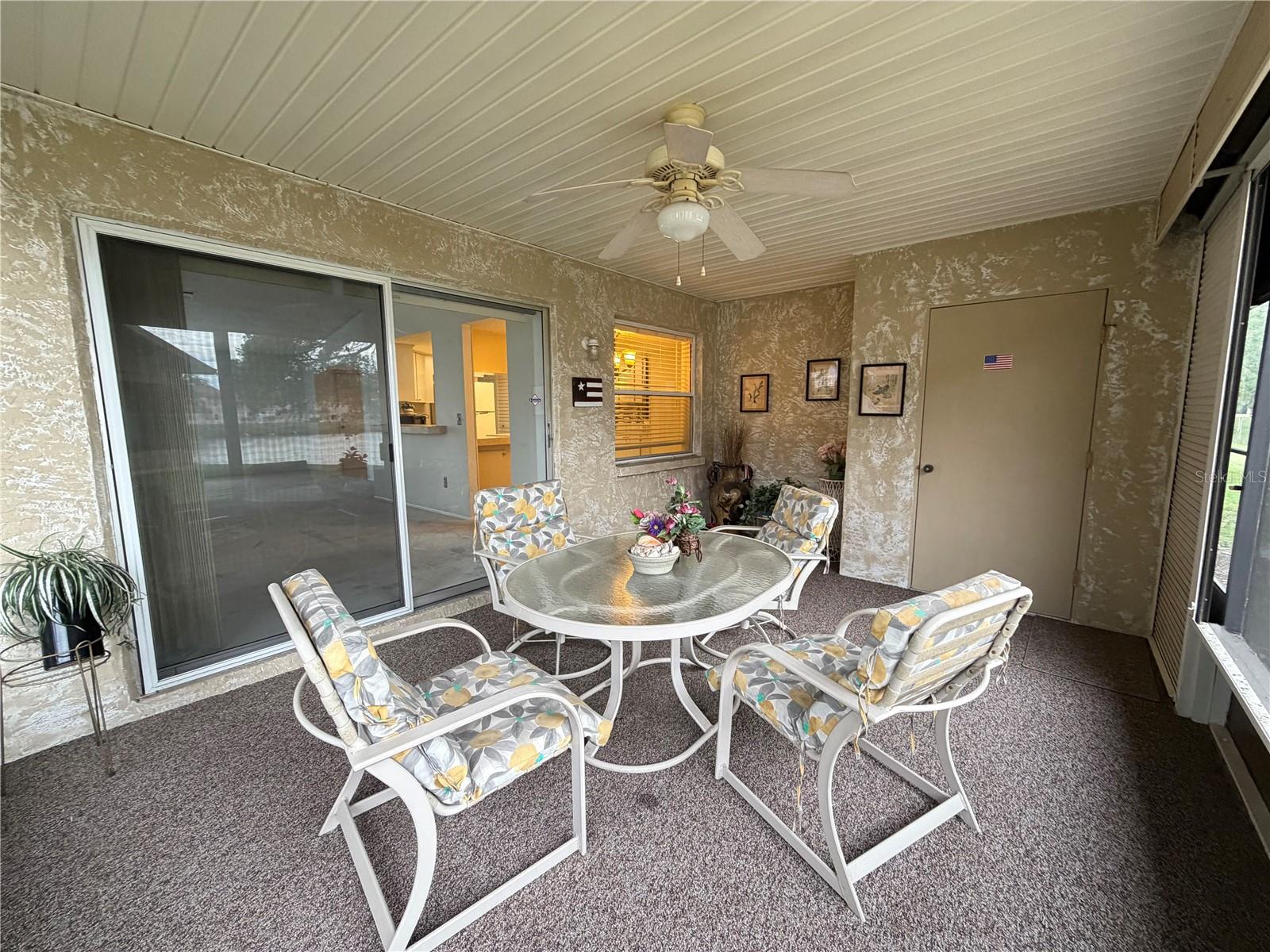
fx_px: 514
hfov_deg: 102.1
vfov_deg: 85.7
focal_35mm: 14
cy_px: 476
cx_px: 635
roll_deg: +0.0
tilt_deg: -6.6
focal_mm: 2.22
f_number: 2.2
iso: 320
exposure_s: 1/65
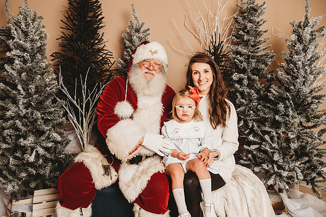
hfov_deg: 65.5
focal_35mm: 28
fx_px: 253
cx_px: 155
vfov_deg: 46.4
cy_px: 102
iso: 100
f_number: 4
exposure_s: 1/160
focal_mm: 24
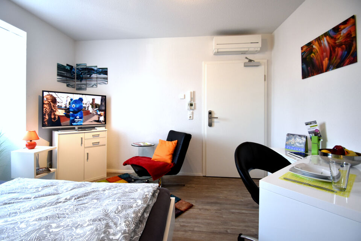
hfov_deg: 77.3
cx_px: 180
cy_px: 120
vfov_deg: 56.1
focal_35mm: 22
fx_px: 226
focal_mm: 15
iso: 400
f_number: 4
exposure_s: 1/60
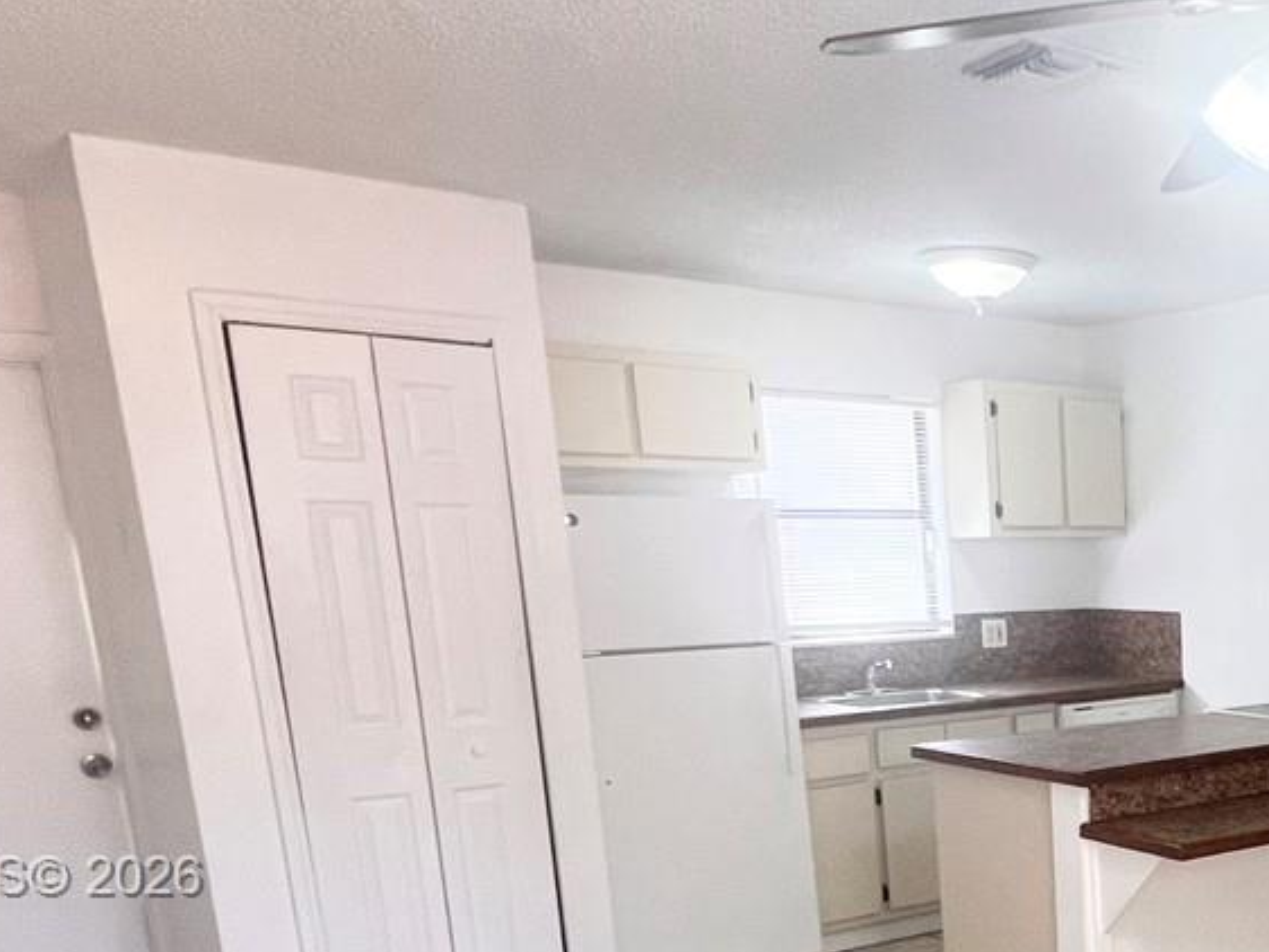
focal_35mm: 37
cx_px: 1305
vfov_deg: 36.0
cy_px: 880
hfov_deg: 42.4
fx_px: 1357
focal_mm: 1.57
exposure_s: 1/120
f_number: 1.8
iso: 125
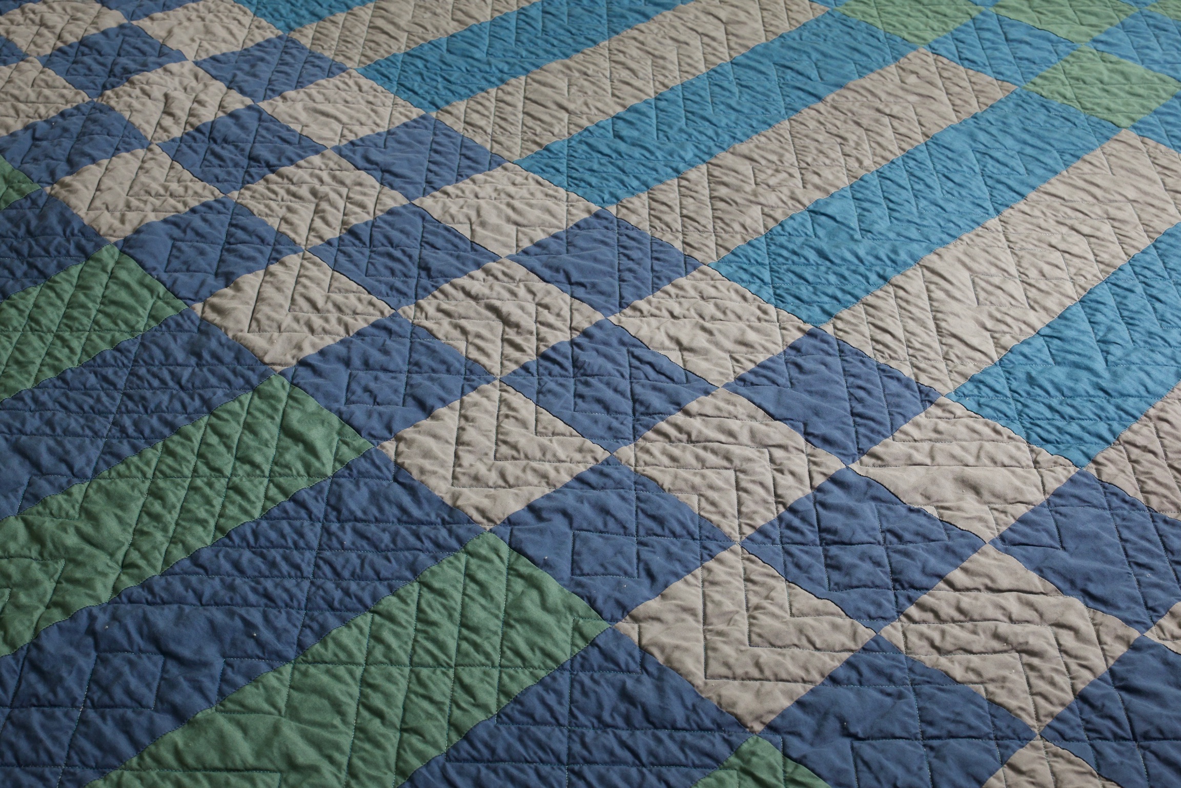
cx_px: 590
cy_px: 394
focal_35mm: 40
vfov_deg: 33.0
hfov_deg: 47.9
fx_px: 1329
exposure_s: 1/30
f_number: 8
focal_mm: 27
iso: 400
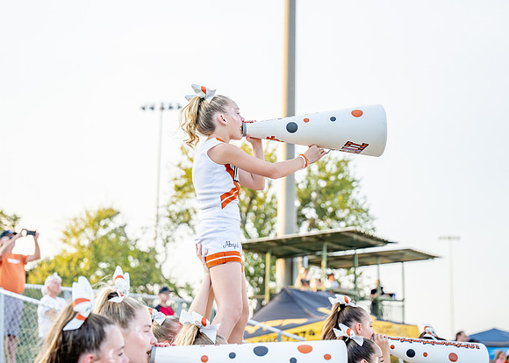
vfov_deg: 18.3
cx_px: 243
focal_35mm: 78
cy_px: 148
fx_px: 1126
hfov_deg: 25.5
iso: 200
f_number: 2.8
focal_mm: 62.7
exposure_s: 1/1000
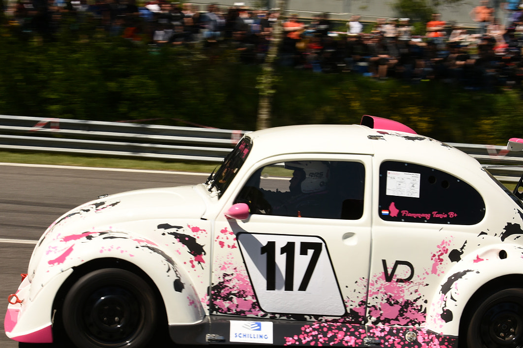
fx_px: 915
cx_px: 272
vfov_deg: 21.5
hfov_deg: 31.9
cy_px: 232
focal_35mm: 63
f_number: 8
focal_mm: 28
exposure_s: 1/320
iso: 100
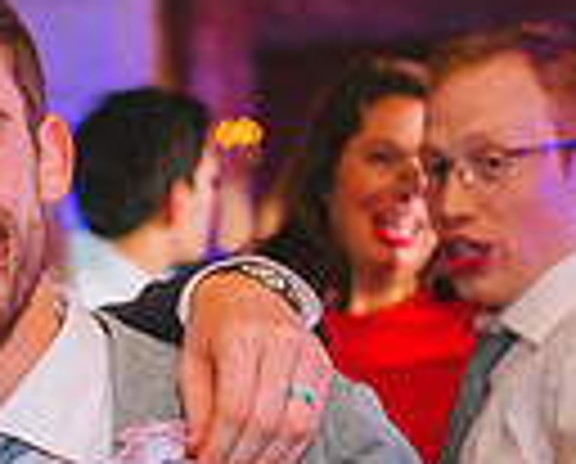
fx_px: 2853
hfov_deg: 10.8
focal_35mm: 167
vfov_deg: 9.1
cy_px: 635
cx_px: -453
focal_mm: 38
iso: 2500
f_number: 2.8
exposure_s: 1/80
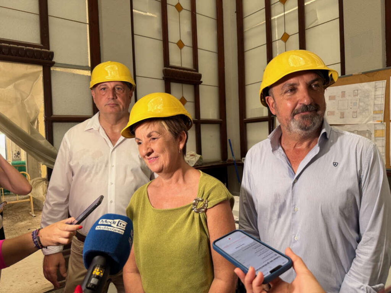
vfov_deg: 56.8
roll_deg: +1.9
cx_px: 196
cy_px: 146
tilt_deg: -1.2
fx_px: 271
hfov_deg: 71.6
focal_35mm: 24
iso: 200
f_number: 1.78
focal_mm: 6.76
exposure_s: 1/121
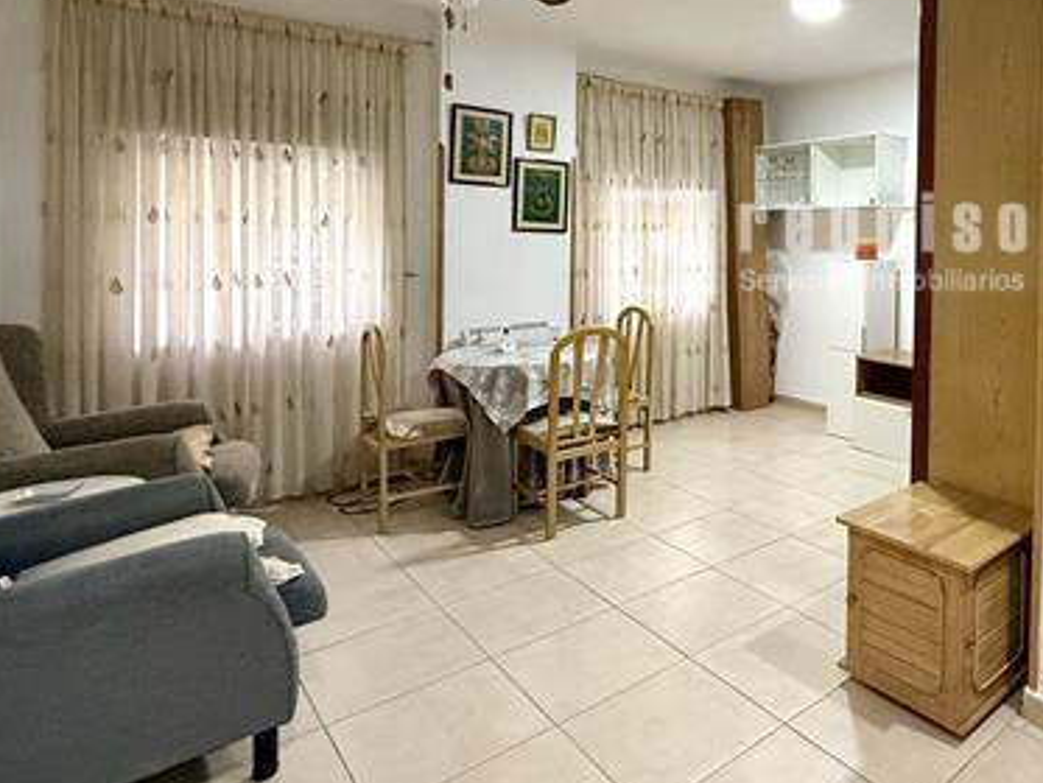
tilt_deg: -0.4
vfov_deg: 55.4
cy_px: 246
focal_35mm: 24
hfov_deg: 65.6
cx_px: 822
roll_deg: -1.1
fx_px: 723
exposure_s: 1/50
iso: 400
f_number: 2.2
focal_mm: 2.22
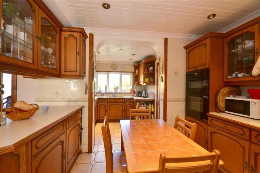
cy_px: 86
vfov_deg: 77.3
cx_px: 130
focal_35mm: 15
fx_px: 108
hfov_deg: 100.4
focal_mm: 10
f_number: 11
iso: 200
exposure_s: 1/3
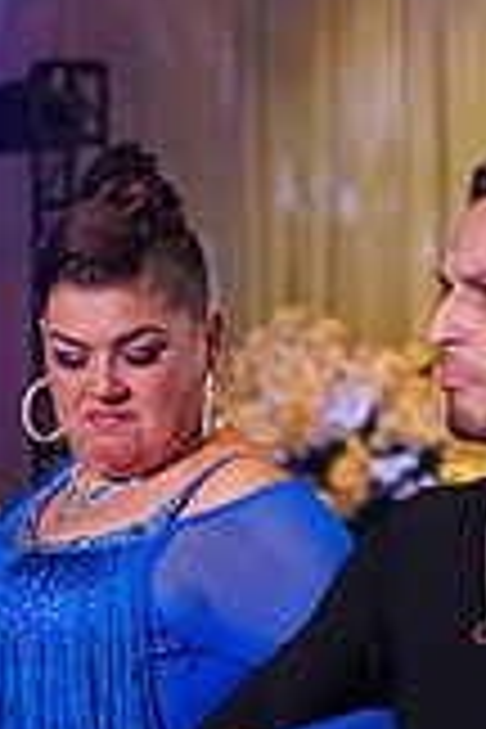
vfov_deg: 7.7
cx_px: 353
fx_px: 5305
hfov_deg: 5.2
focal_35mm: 262
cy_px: 1048
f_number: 4
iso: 2000
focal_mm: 73
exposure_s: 1/400
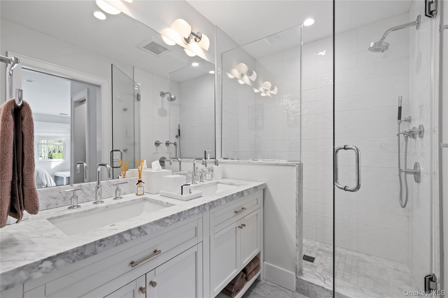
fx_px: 193
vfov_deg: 75.5
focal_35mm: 16
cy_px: 149
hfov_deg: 98.5
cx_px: 224
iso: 400
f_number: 8
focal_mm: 15.5
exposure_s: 1/10
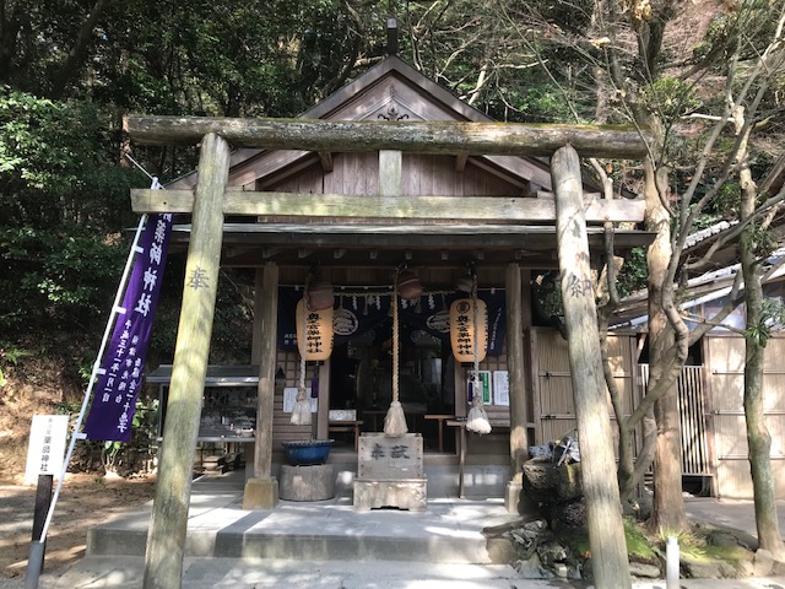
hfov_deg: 63.4
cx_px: 392
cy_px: 294
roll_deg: -0.5
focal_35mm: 28
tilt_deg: +10.9
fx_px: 635
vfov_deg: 49.7
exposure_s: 1/215
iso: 20
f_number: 1.8
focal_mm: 3.99
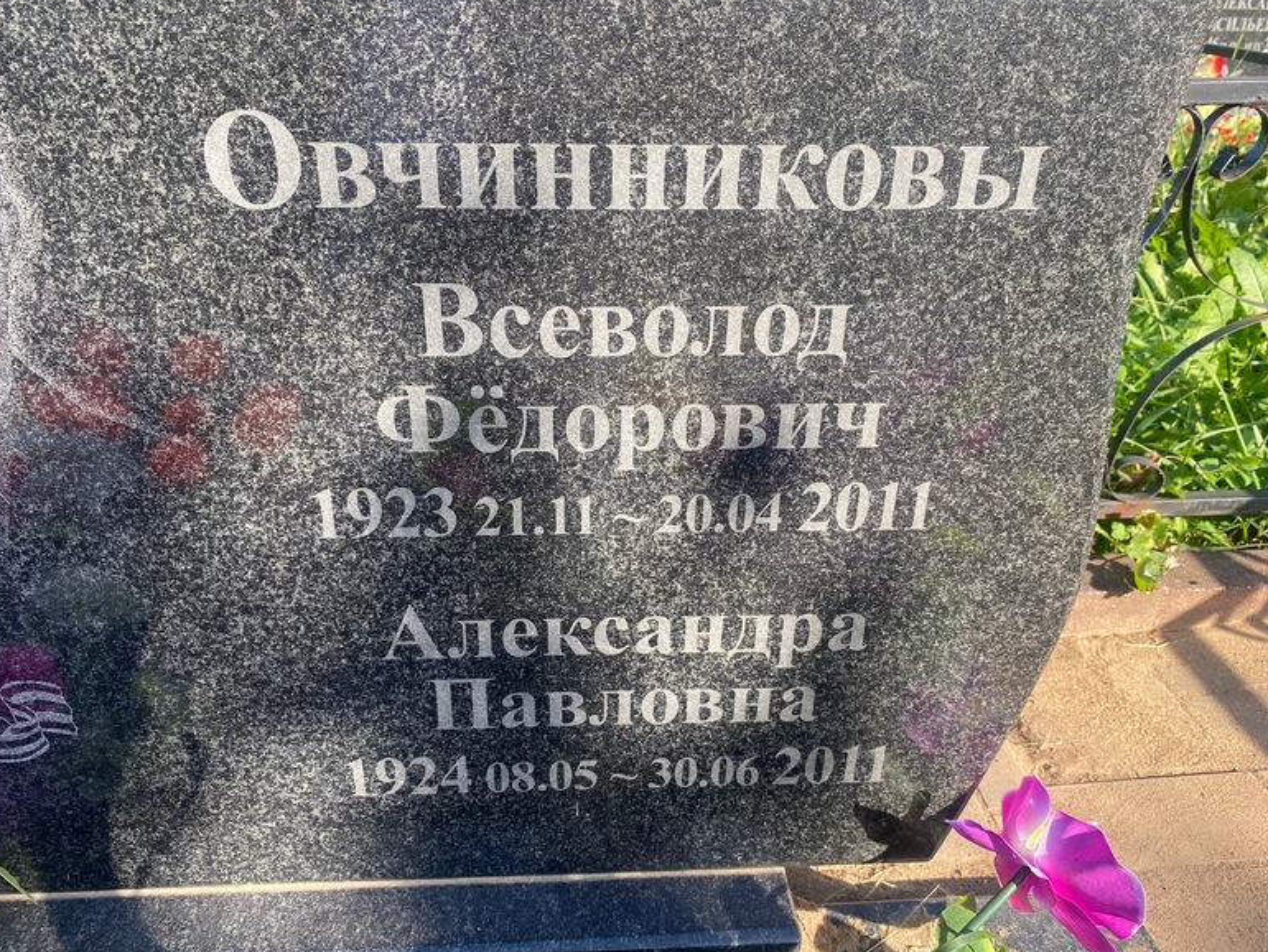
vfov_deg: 51.4
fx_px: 989
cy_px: 474
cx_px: 611
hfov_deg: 65.3
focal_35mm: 27
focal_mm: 4.25
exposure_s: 1/539
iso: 32
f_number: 1.8
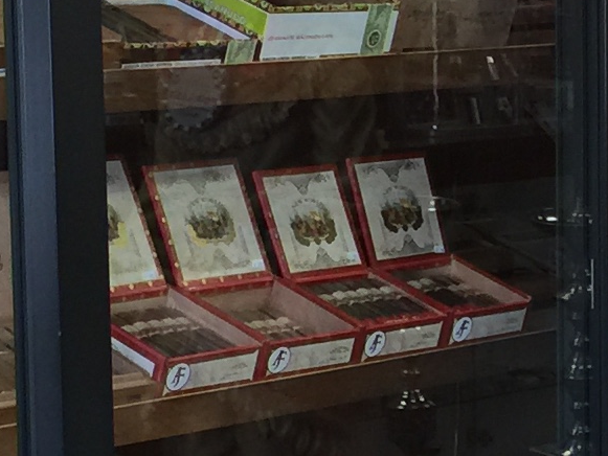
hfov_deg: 11.7
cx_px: 824
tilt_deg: -6.8
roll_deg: -0.5
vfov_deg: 9.1
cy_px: 332
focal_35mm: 163
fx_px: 2864
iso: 40
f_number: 2.2
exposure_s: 1/15
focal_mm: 4.15
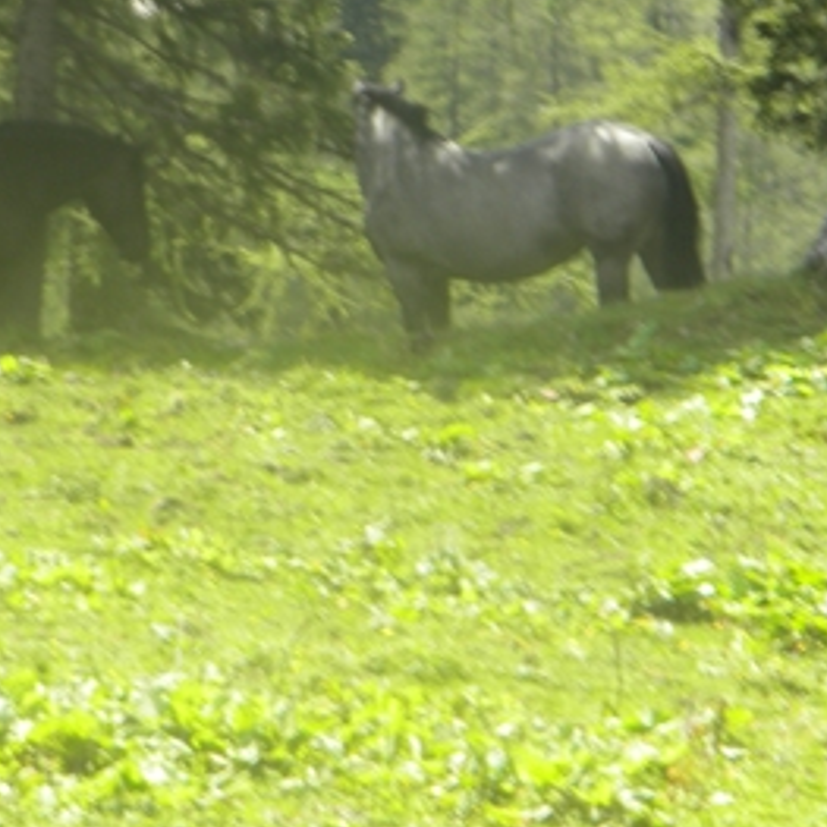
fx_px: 8082
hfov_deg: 5.9
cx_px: 497
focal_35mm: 299
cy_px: 142
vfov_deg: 5.9
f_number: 5
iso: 80
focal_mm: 26.8
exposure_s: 1/163
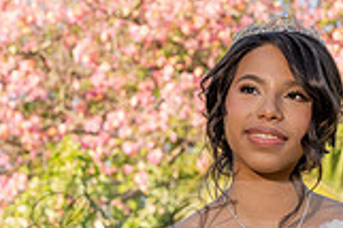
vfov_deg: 5.4
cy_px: 232
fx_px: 2427
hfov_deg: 8.1
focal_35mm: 255
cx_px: 206
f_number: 7.1
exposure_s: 1/200
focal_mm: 66
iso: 200
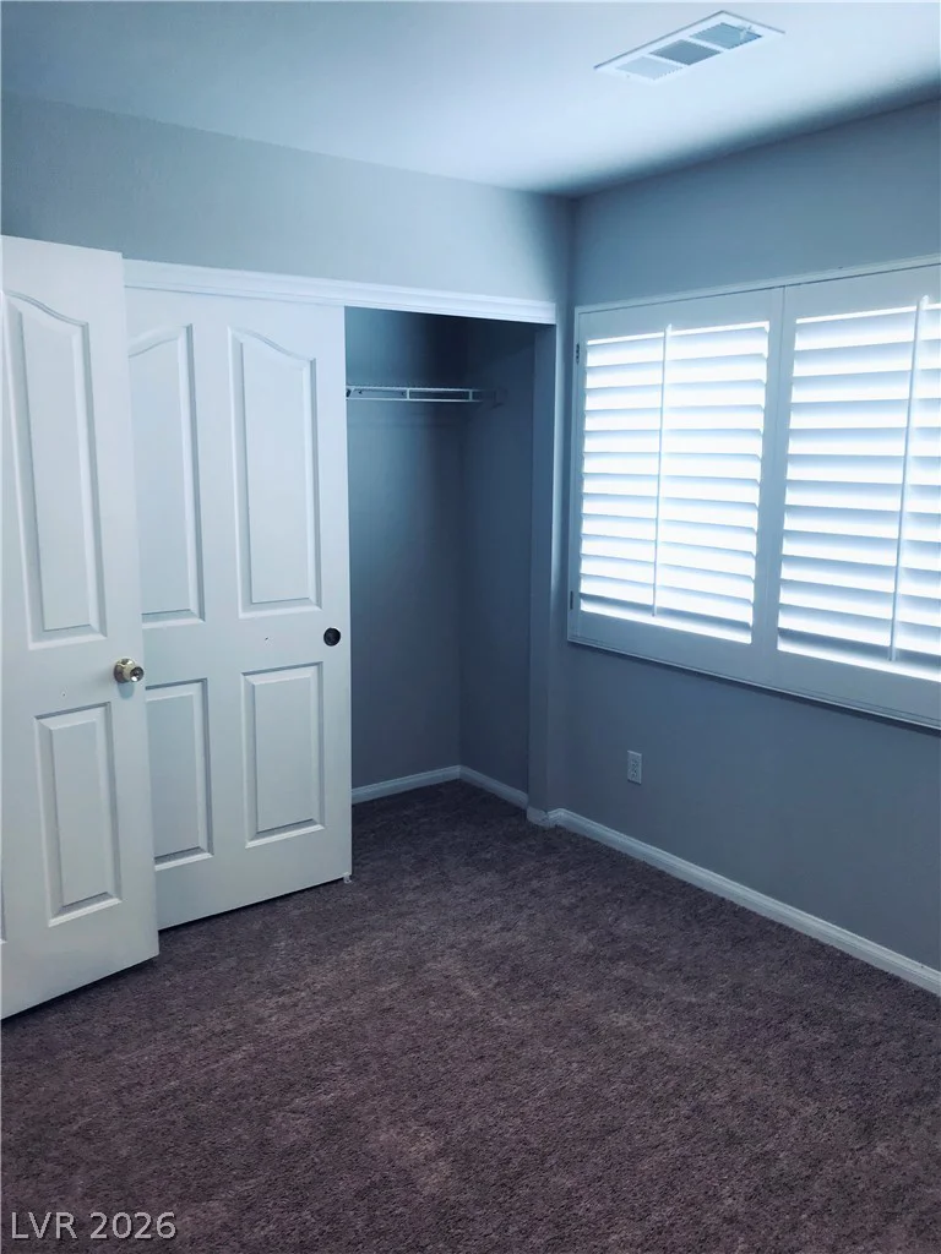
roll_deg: -0.1
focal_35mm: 28
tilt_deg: -10.9
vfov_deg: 63.4
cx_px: 470
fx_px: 1015
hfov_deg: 49.7
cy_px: 627
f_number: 1.8
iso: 25
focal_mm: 3.99
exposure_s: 1/60
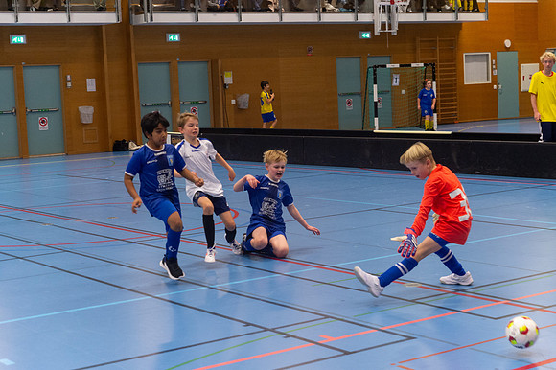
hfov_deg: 28.9
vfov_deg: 19.4
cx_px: 278
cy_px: 185
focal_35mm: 70
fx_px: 1080
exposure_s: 1/400
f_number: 3.5
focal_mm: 70
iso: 4000
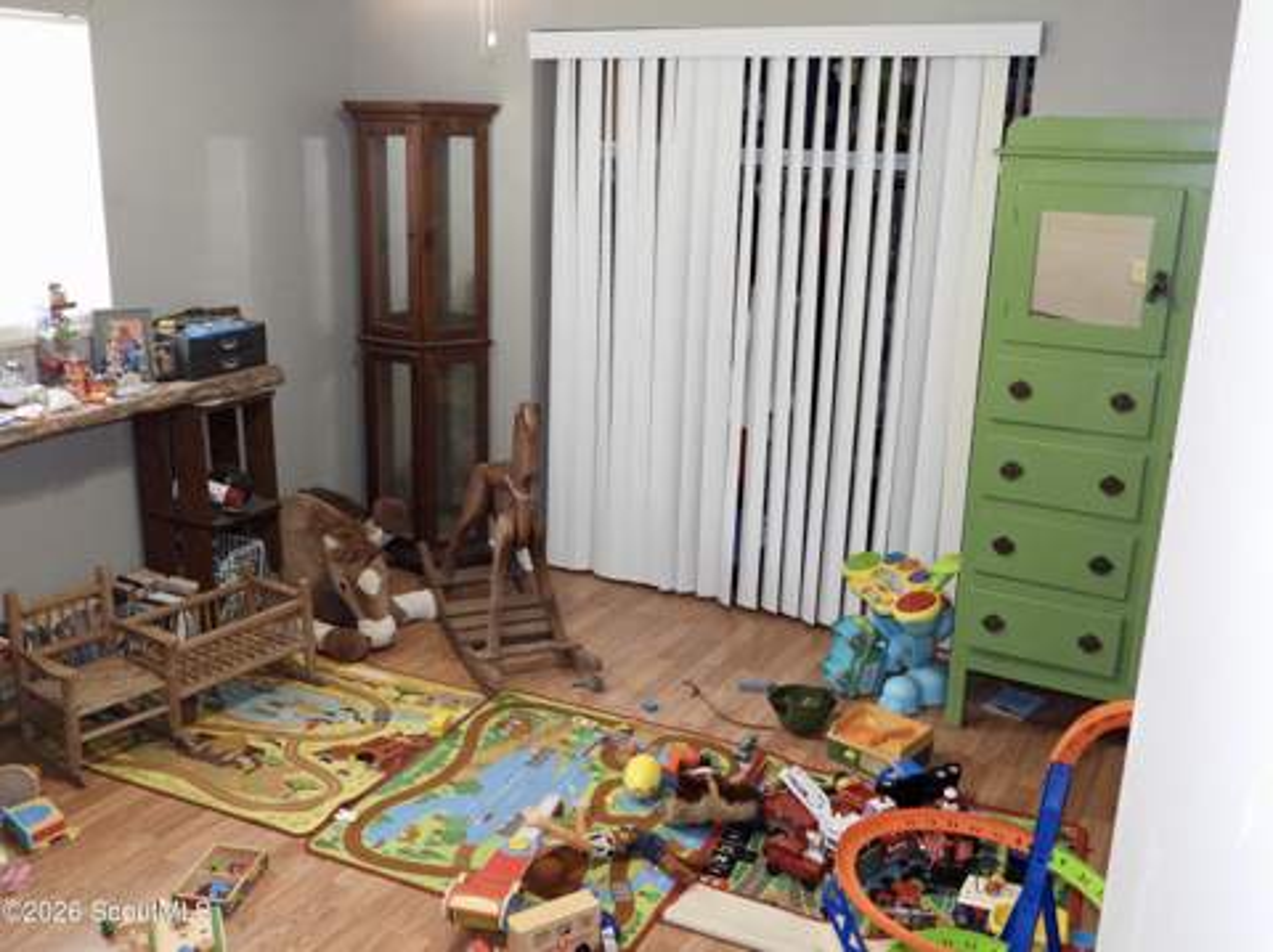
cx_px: 636
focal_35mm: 32
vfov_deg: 44.1
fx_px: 1176
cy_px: 476
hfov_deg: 56.9
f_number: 3.2
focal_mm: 5.8
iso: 400
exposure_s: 1/13
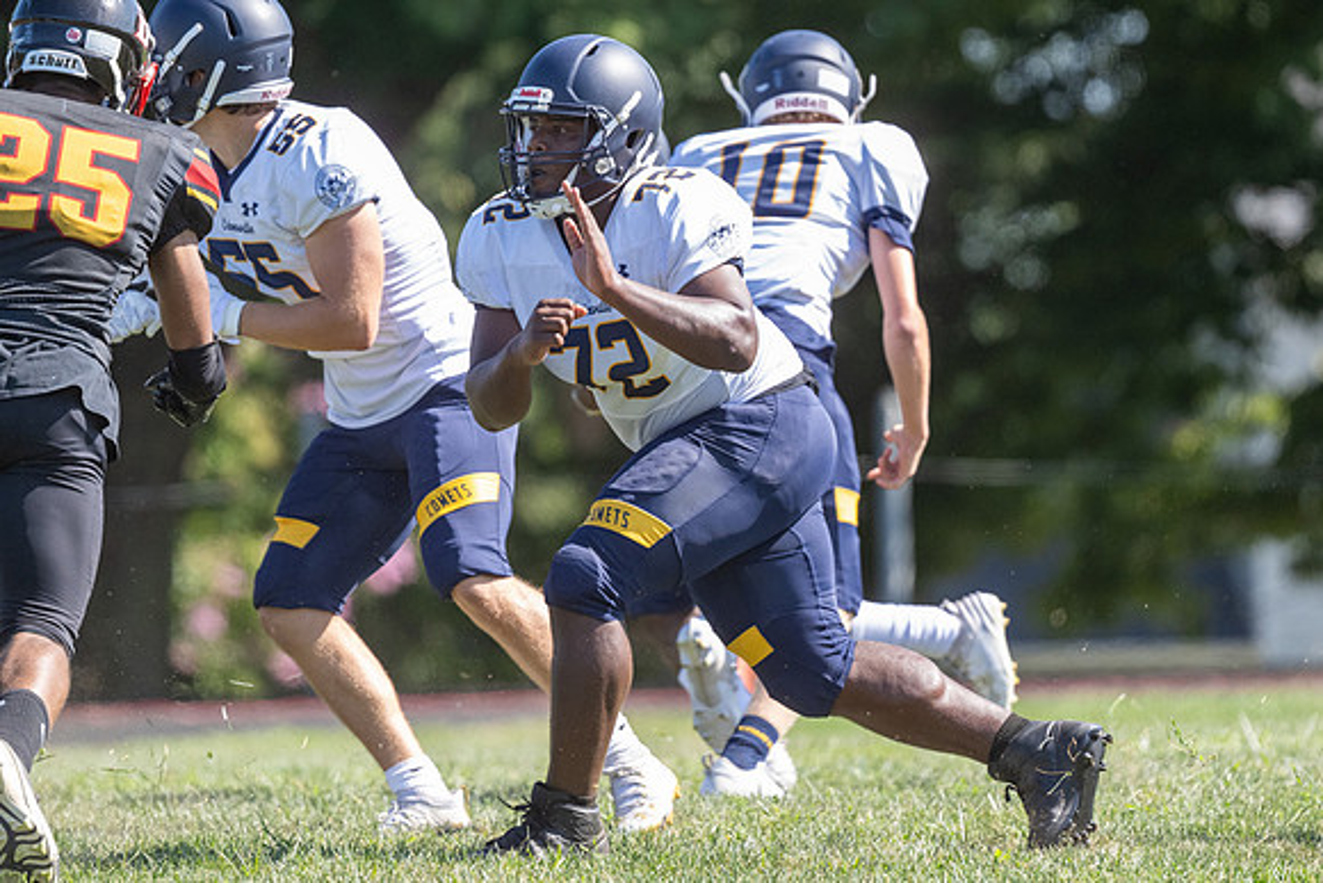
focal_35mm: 589
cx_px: 778
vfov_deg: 2.3
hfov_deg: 3.5
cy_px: 364
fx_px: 21635
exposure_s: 1/1600
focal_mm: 500
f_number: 5.6
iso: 1250
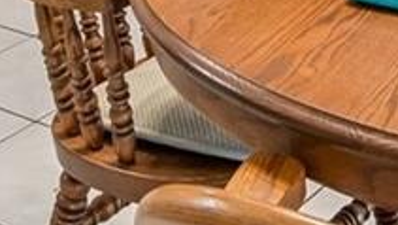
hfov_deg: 19.2
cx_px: 255
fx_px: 1172
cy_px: -458
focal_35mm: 111
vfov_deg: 8.9
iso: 400
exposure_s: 1/13
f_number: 8
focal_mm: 14
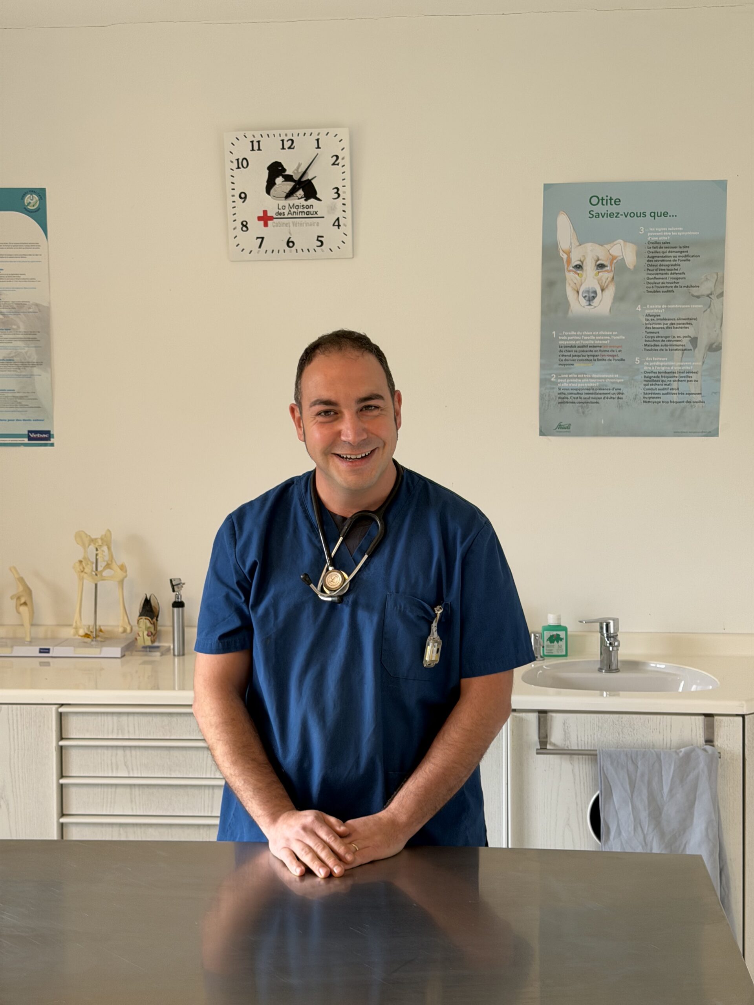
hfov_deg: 30.3
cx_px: 377
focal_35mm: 48
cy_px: 502
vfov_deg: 39.7
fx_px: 1394
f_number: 1.78
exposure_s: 1/120
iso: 100
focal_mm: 6.76
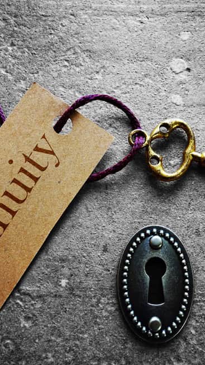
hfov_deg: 26.5
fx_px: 435
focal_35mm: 45
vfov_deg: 45.5
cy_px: 179
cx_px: 127
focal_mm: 10.4
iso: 200
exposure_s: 1/5
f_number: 7.1
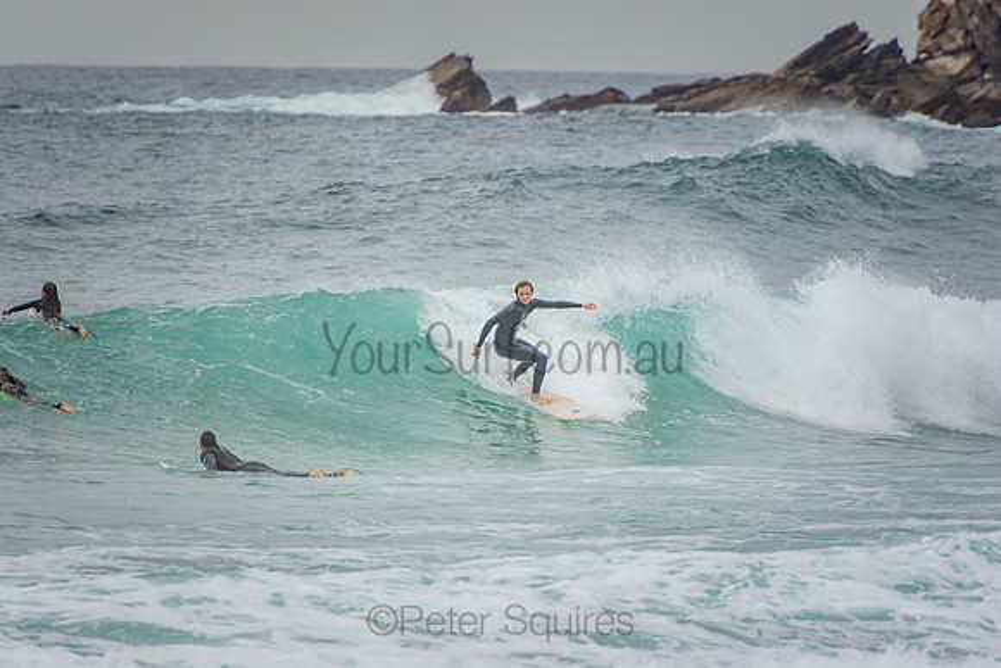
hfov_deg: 3.5
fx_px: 16269
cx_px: 500
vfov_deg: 2.4
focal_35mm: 585
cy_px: 334
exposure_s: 1/1600
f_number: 5.6
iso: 200
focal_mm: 390
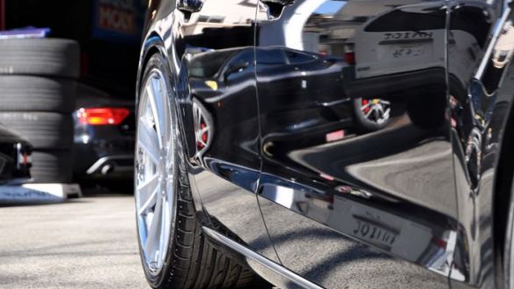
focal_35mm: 126
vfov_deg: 9.6
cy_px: 140
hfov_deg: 17.0
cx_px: 257
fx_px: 1717
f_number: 7.1
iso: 200
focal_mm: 80
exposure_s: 1/200
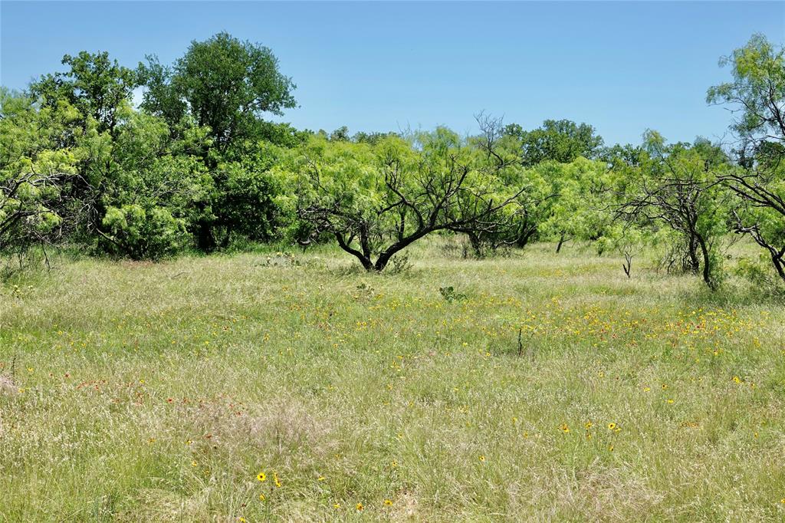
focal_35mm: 52
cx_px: 392
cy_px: 262
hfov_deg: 38.2
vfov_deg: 26.0
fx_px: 1133
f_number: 4
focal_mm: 18.92
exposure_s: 1/640
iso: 100
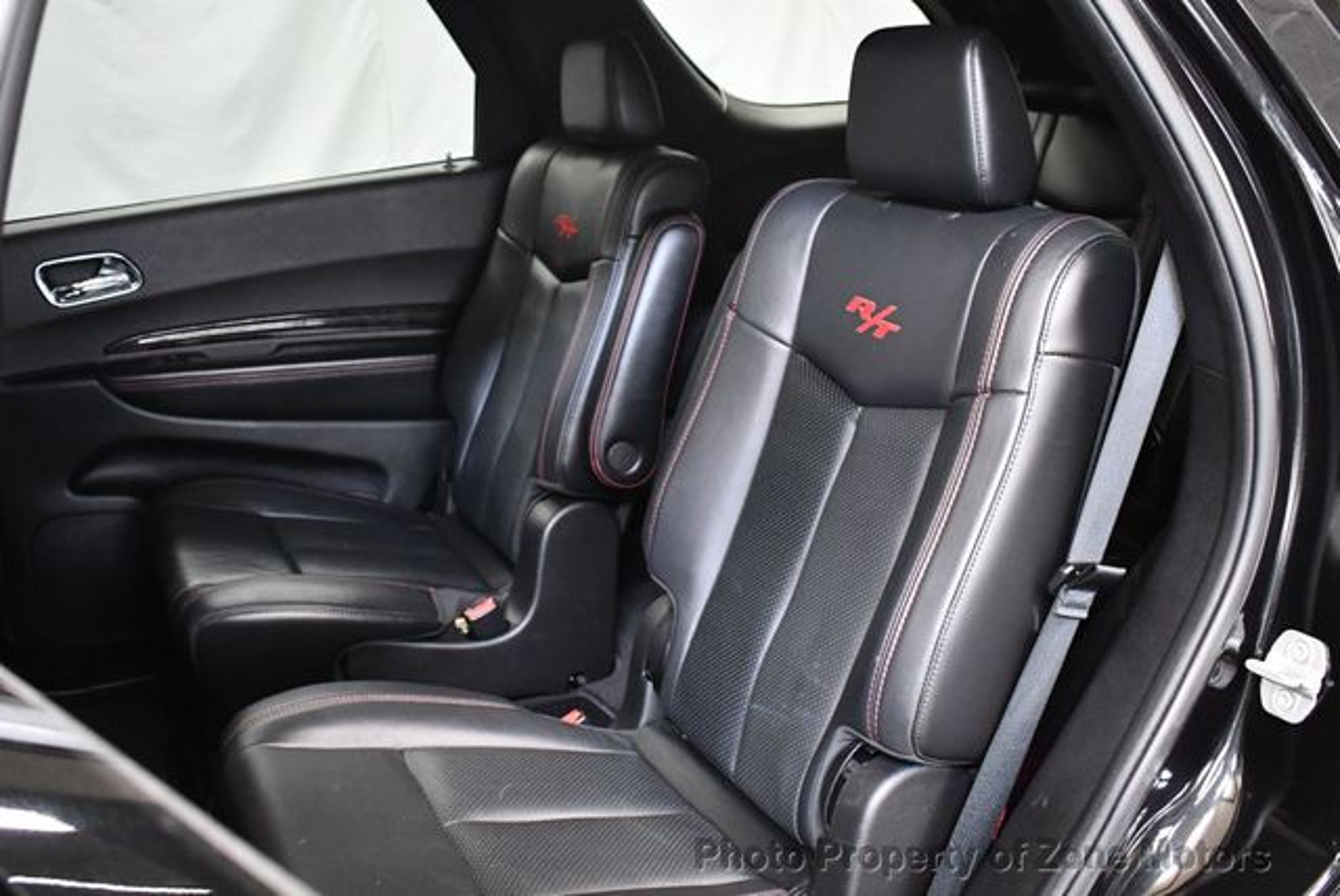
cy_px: 448
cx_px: 670
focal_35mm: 36
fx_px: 1341
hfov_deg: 53.1
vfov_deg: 36.9
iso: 4000
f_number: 3.5
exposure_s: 1/60
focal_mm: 18
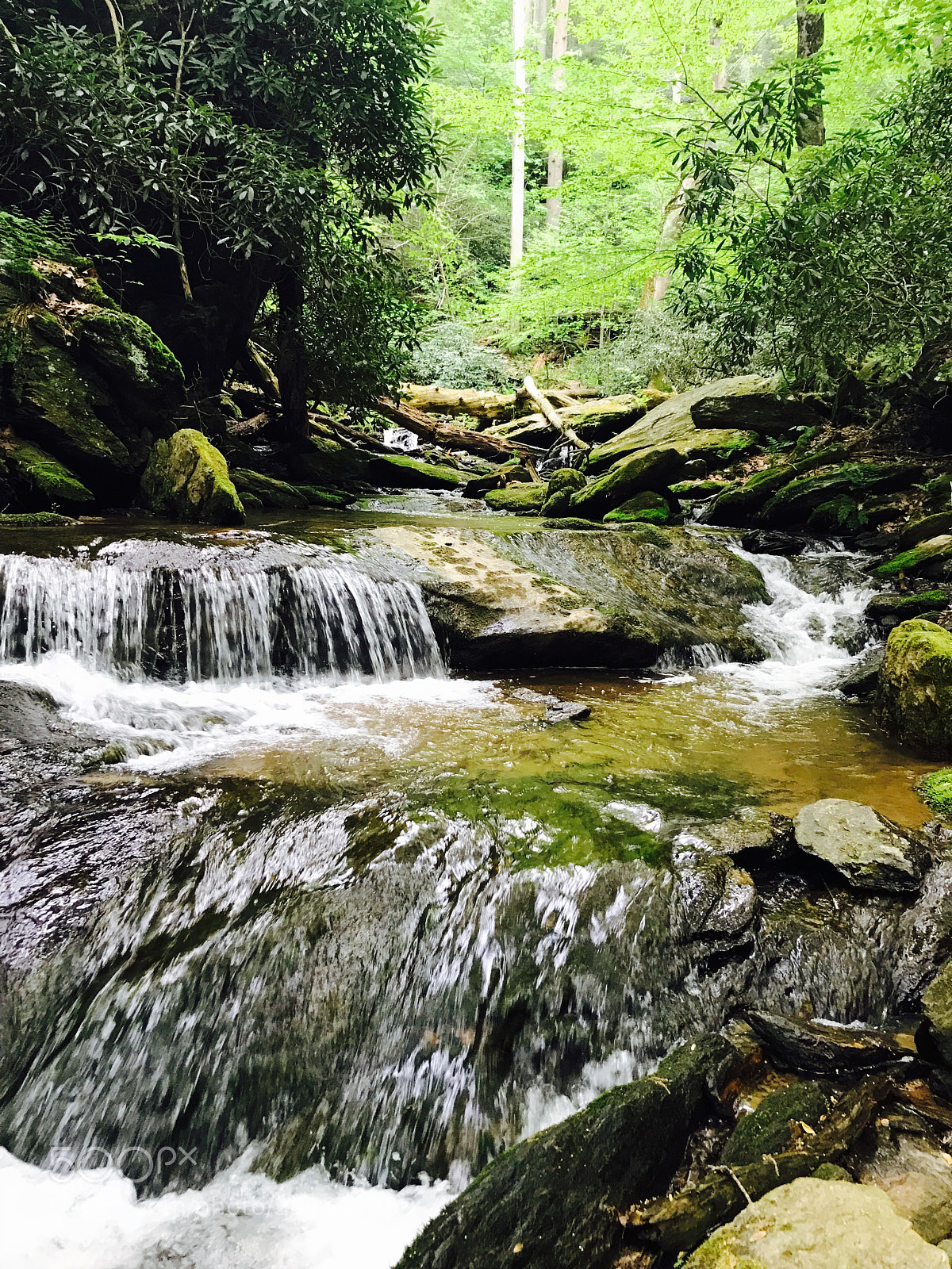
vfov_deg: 63.4
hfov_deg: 49.7
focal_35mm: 28
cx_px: 476
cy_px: 634
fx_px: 1027
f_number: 1.8
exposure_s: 1/20
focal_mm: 3.99
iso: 40
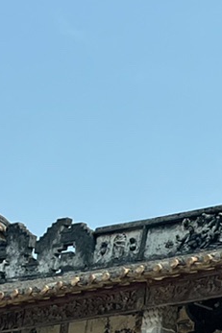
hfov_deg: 8.5
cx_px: 398
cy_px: 205
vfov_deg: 13.2
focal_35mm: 156
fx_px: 1444
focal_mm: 5.1
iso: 50
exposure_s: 1/3311
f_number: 1.6
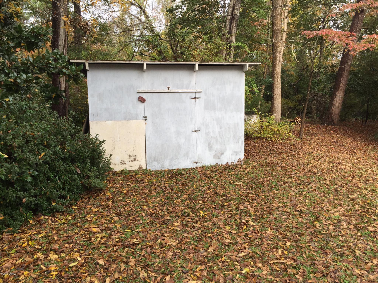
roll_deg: +0.8
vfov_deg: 48.2
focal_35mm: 29
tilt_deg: -7.0
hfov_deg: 61.7
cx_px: 189
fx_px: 317
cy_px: 142
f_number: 2.2
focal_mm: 4.15
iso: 32
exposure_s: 1/520
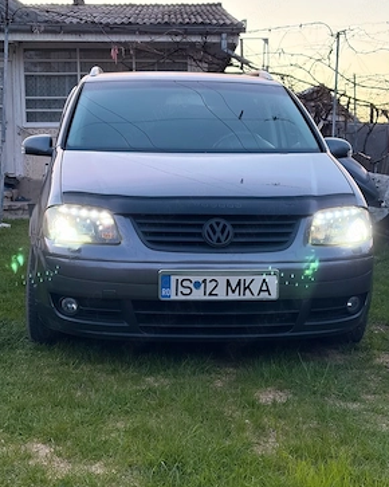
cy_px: 233
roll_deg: -0.4
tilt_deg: -5.2
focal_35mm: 56
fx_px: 807
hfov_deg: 27.1
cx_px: 190
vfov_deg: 33.6
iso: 160
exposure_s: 1/40
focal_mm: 5.96
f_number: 1.6
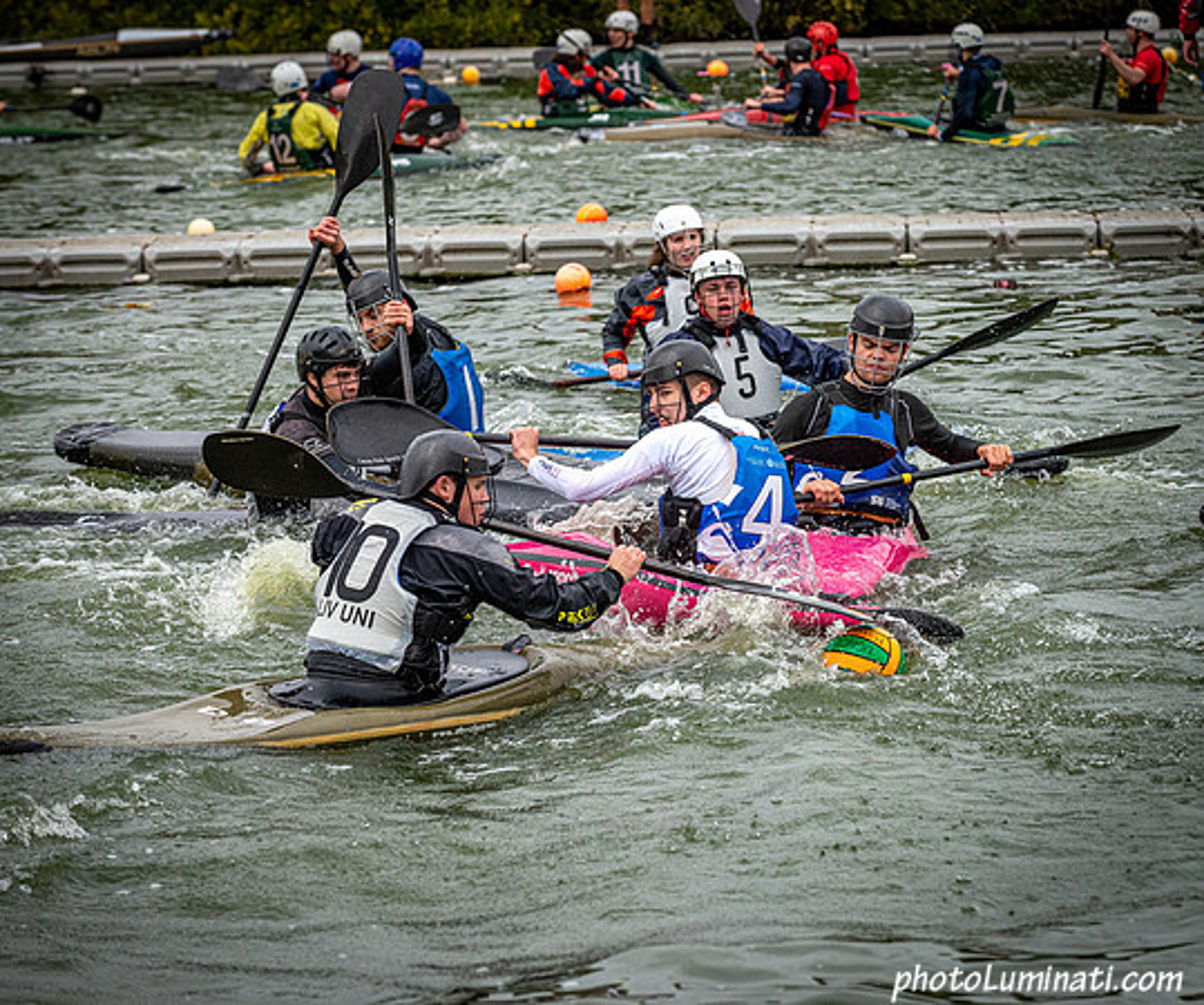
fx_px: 6618
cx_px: 768
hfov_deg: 10.4
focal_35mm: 183
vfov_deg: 8.7
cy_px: 503
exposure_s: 1/3200
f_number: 5.6
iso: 2500
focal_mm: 155
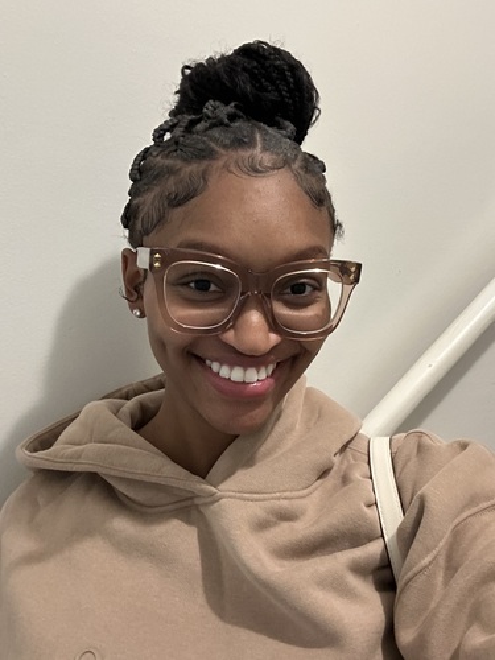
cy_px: 330
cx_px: 248
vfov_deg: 60.0
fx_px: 572
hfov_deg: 46.8
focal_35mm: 30
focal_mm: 2.69
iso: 640
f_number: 1.9
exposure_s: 1/15
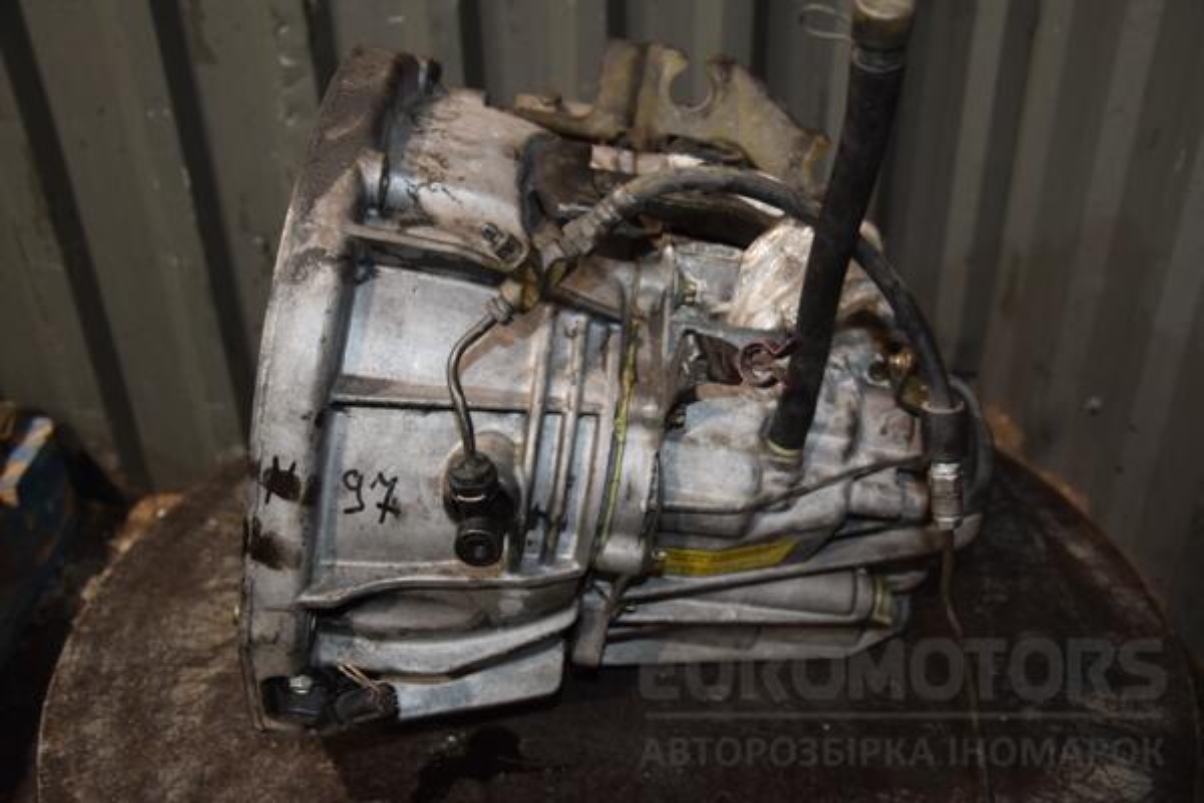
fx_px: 1204
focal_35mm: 36
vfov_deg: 36.9
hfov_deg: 53.1
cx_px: 602
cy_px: 402
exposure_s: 1/60
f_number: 5
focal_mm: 24
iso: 800
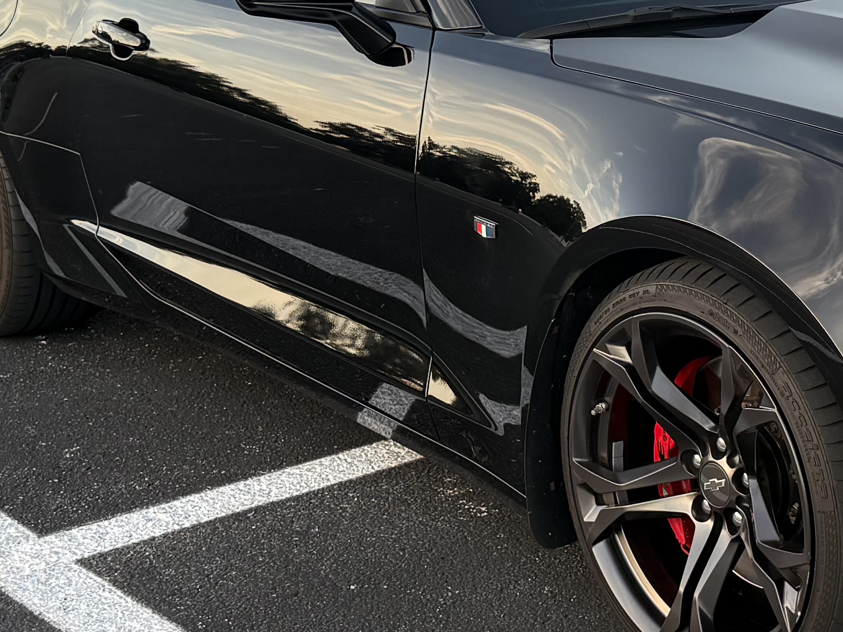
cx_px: 745
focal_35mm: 79
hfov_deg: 24.1
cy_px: 260
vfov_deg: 18.6
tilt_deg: -13.0
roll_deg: +1.2
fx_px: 1924
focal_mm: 6.76
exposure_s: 1/428
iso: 100
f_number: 1.78
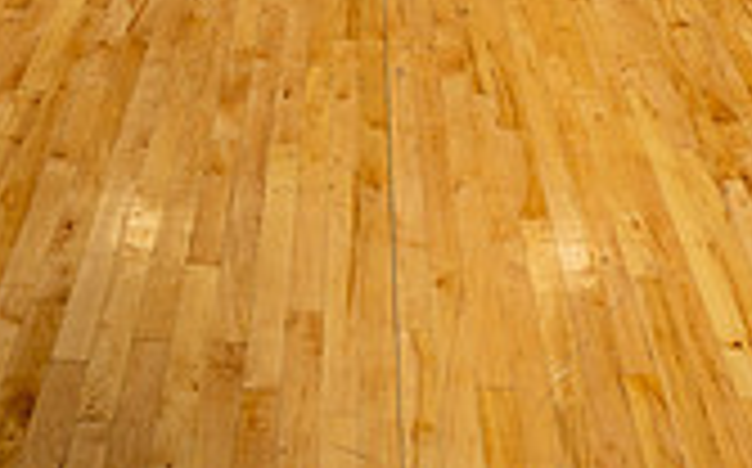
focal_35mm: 66
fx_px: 1351
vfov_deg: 14.9
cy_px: -540
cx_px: 428
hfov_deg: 31.1
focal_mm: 24
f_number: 5.6
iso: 400
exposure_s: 1/250
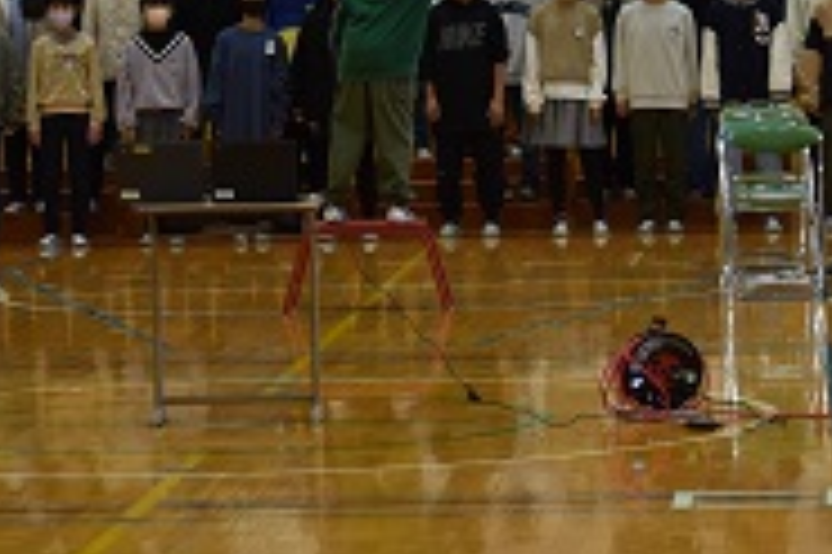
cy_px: -36
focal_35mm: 227
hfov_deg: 9.1
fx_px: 5241
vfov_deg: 6.0
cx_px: 517
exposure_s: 1/60
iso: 450
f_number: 4.5
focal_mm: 70
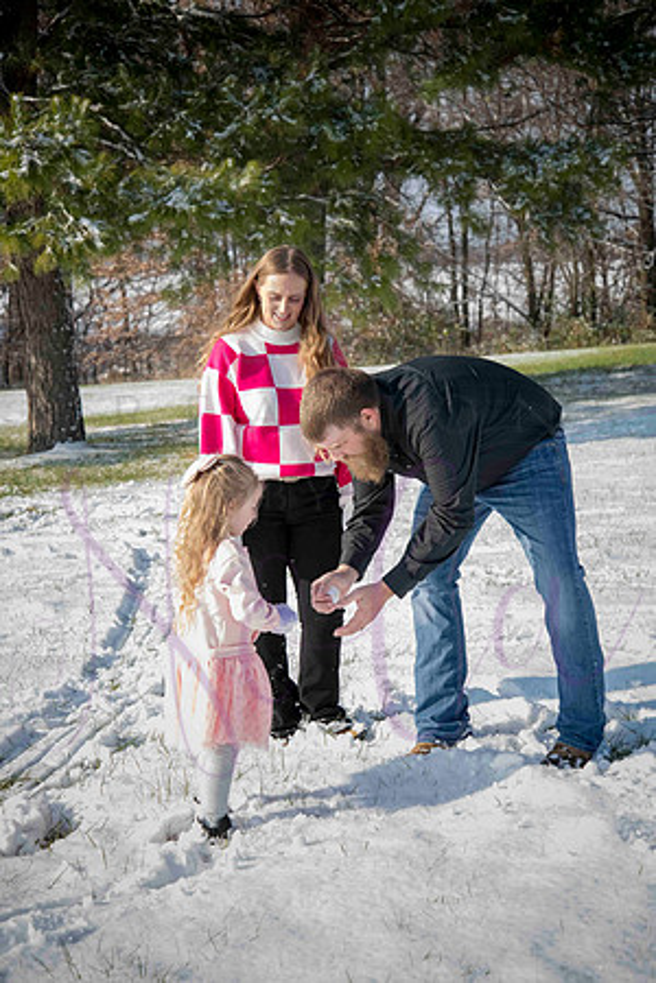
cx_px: 328
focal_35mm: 70
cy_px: 492
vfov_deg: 28.8
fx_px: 1913
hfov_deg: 19.5
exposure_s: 1/800
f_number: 8
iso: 800
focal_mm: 70
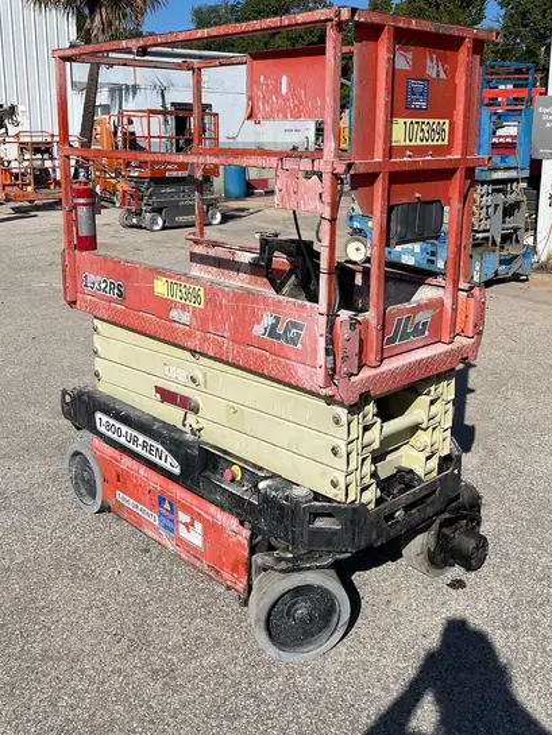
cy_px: 300
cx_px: 306
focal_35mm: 35
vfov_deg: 52.3
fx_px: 744
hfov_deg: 40.7
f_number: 1.6
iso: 50
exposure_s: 1/6494
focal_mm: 5.1
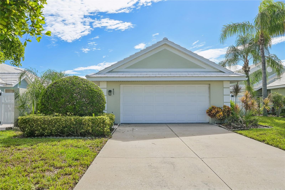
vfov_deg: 47.1
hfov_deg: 66.4
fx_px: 218
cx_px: 142
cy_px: 95
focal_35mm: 28
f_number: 8
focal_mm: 27.5
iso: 400
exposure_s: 1/1000
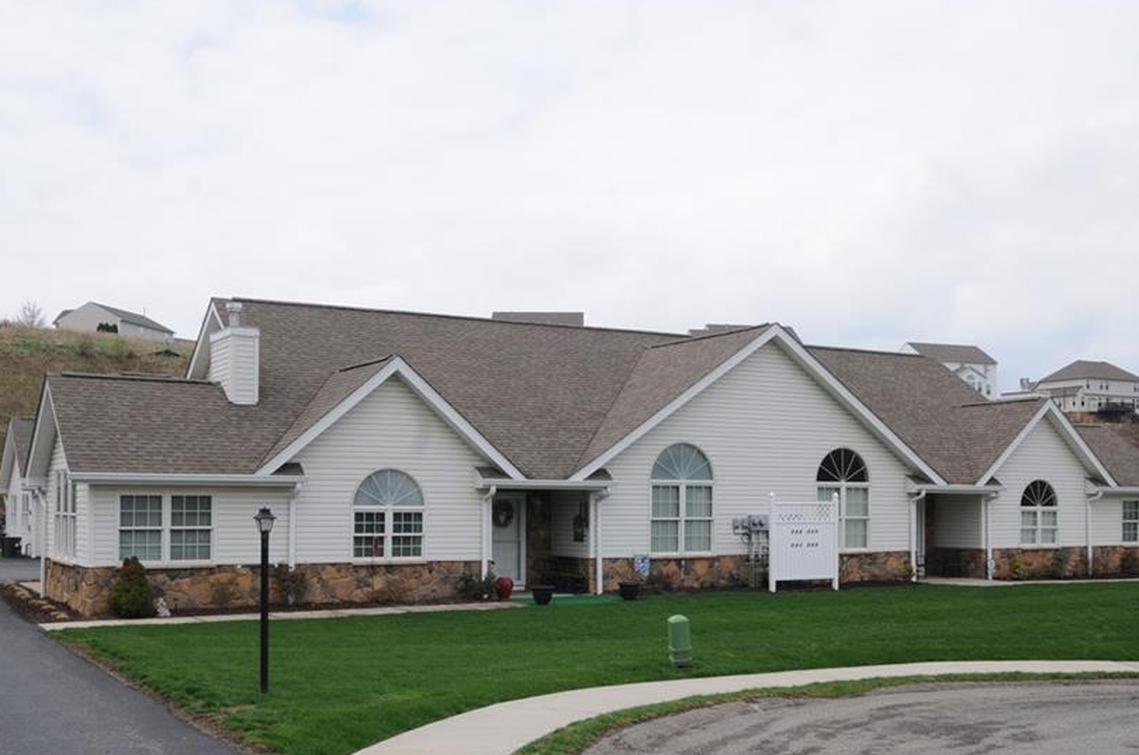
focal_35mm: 44
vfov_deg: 30.5
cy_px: 460
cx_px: 579
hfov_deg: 44.9
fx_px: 1378
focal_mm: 23
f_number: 9
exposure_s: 1/320
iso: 250
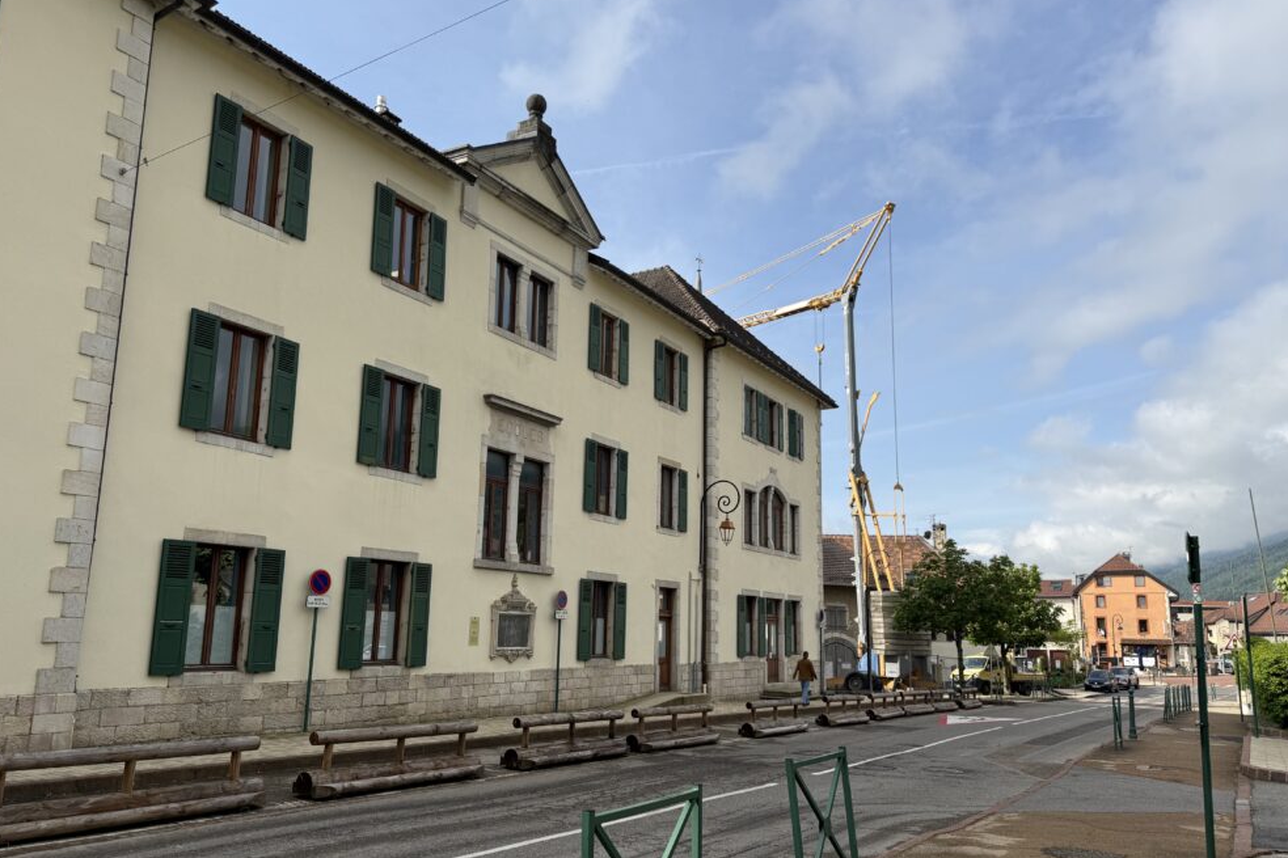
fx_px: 930
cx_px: 621
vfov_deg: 49.5
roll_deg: -1.2
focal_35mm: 26
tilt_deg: +10.0
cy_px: 452
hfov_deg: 69.4
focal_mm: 6.76
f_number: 1.78
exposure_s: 1/4405
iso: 80
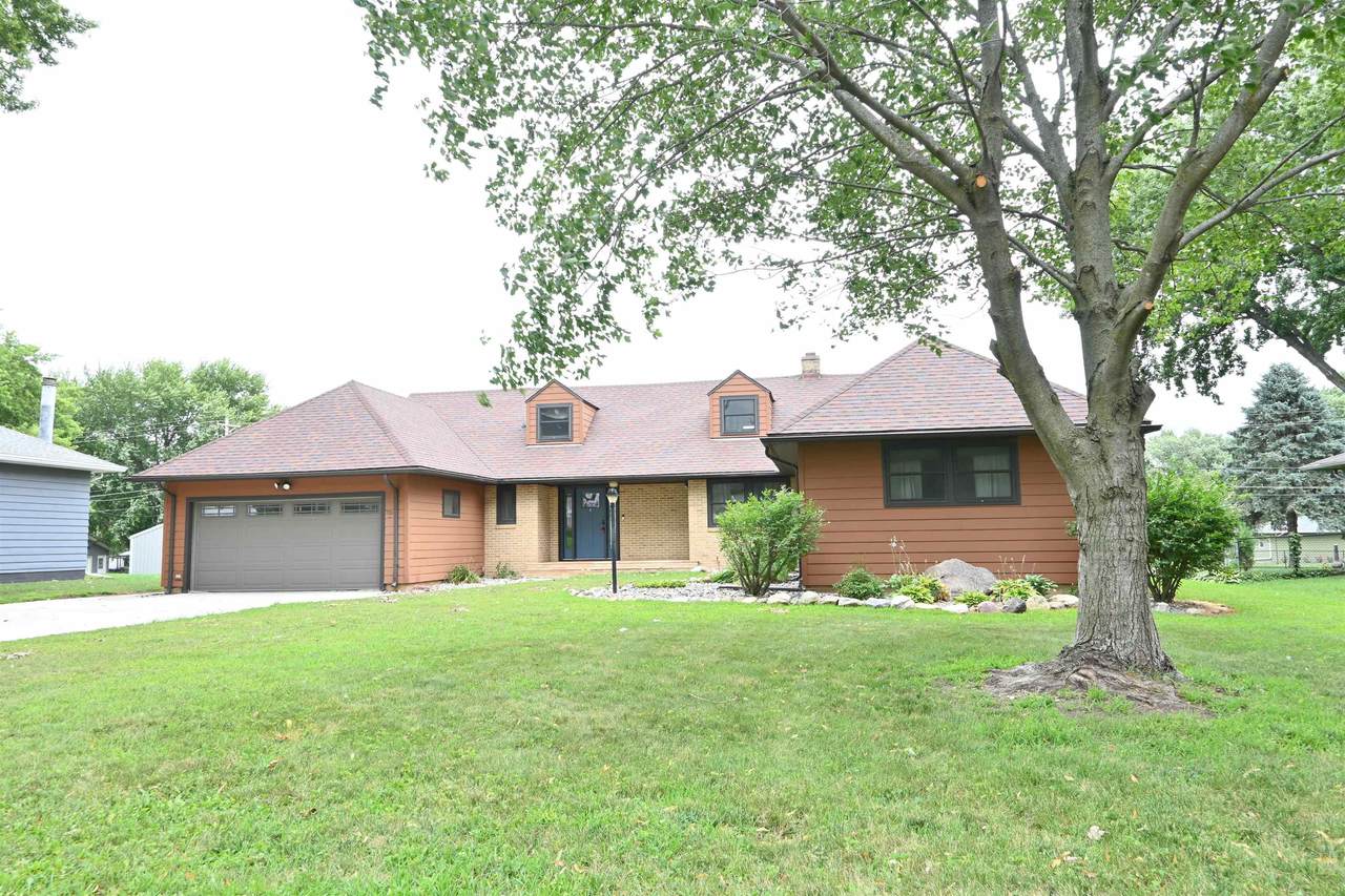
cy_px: 448
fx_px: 896
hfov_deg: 73.8
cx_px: 672
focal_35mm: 24
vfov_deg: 53.1
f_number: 8
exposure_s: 1/25
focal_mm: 16
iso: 110
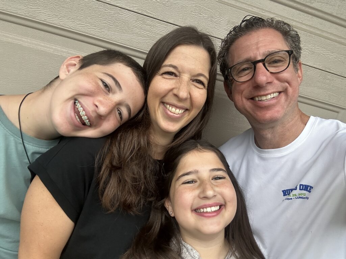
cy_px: 130
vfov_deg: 58.9
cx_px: 173
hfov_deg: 73.9
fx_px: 230
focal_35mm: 23
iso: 100
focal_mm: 2.69
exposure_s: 1/60
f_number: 1.9
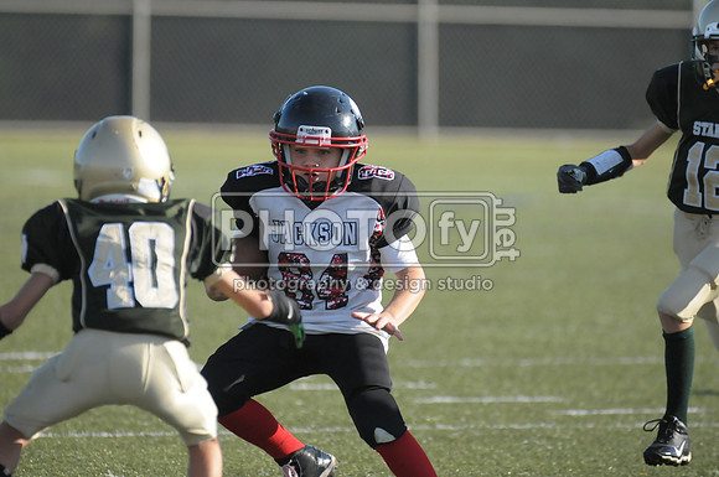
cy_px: 238
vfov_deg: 2.8
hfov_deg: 4.2
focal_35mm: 495
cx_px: 360
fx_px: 9872
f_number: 4
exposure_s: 1/5000
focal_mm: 330
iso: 1600
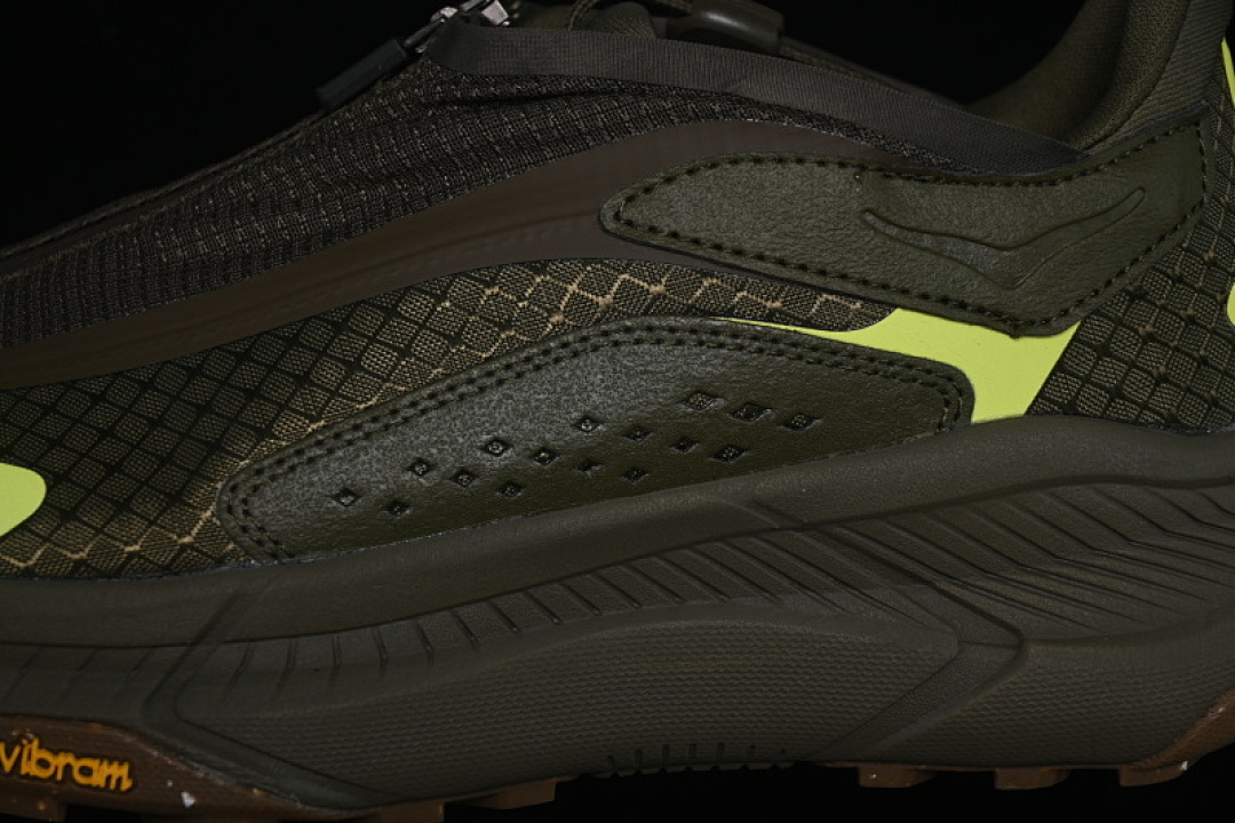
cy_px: 412
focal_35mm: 75
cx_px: 618
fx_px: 2573
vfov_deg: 18.2
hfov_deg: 27.0
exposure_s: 1/50
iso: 160
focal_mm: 50
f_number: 6.3
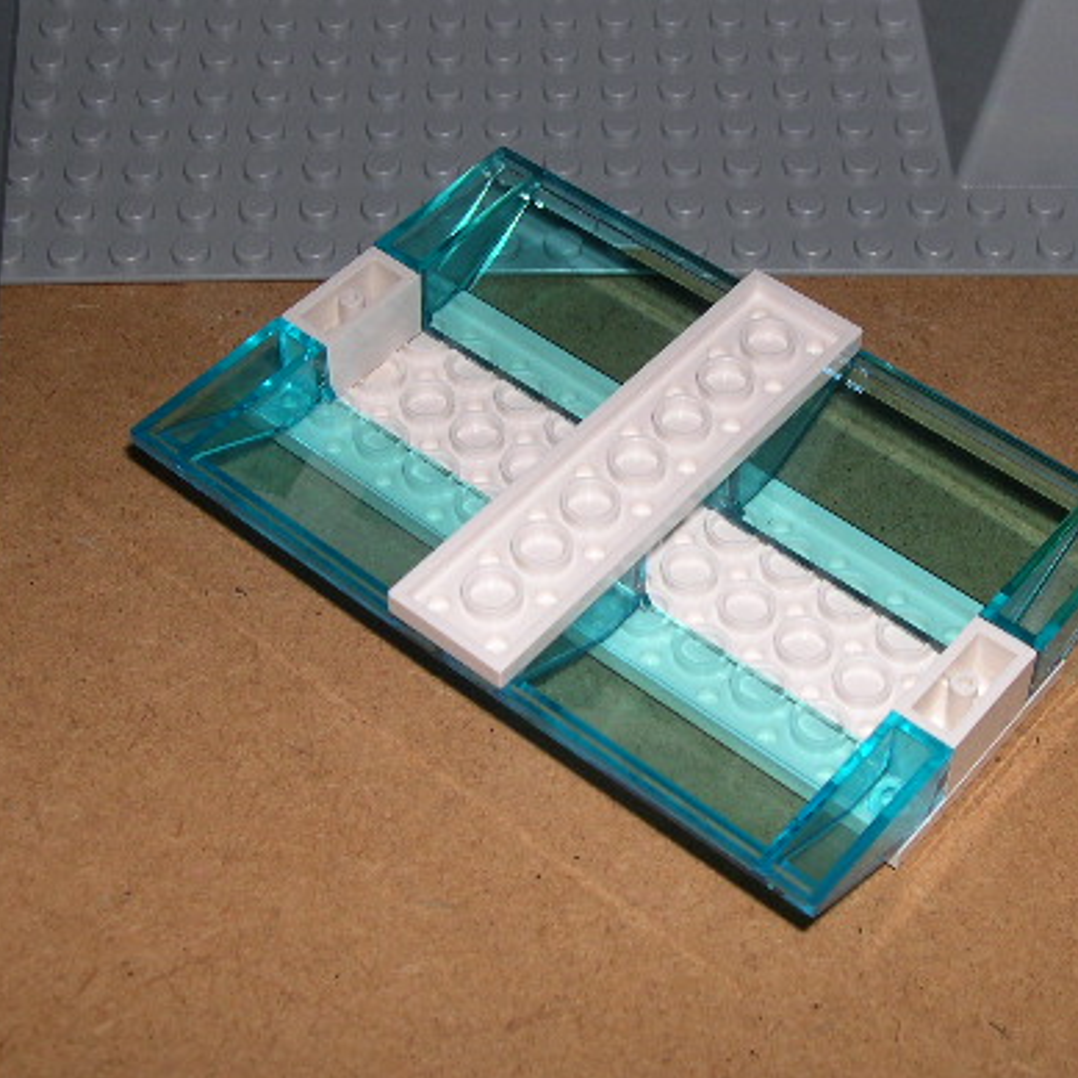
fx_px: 2149
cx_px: 629
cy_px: 463
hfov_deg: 28.1
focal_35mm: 61
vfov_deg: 28.1
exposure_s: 1/60
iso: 100
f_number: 8
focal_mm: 9
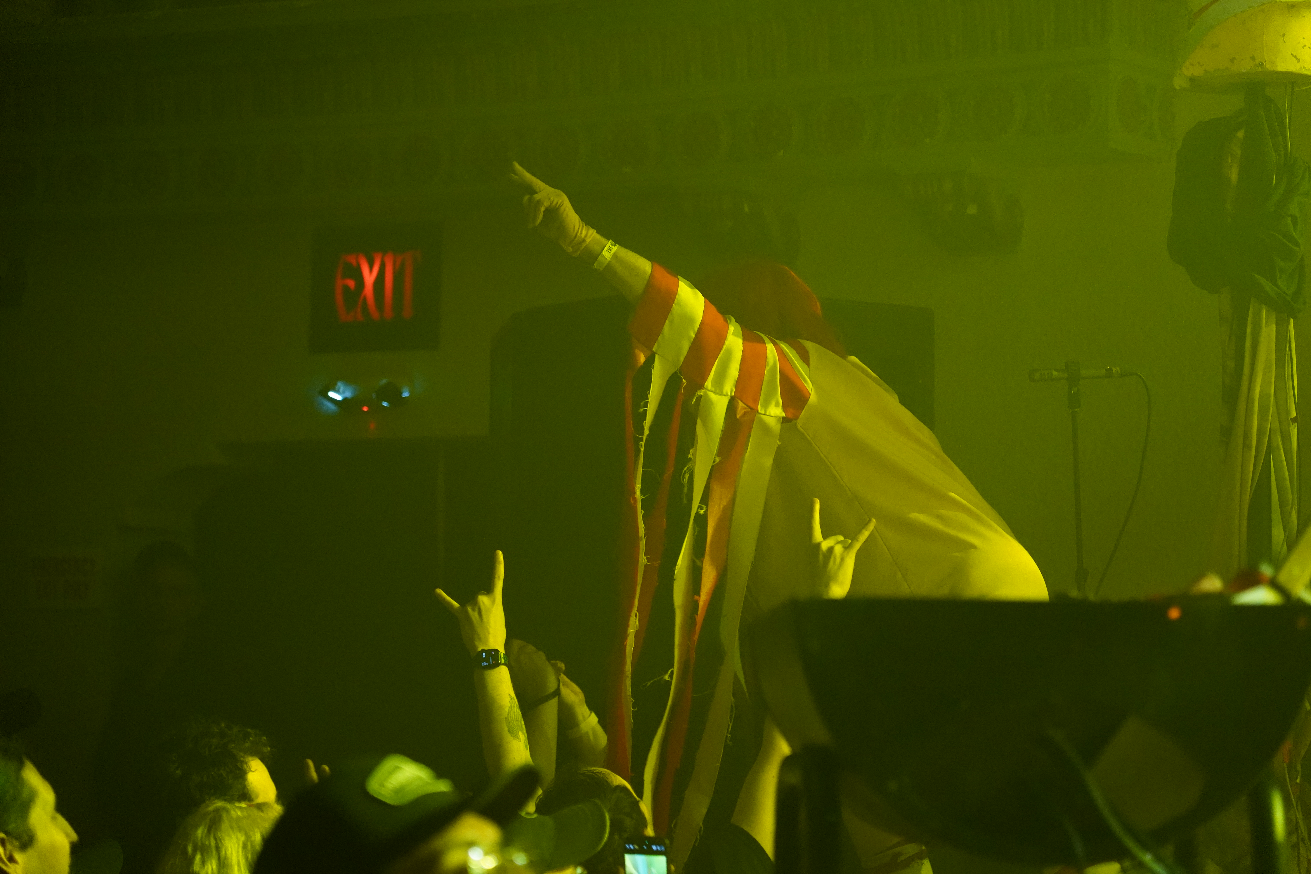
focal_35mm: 103
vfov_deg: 13.3
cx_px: 656
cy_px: 437
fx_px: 3751
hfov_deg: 19.8
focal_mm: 103
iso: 8000
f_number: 4
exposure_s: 1/160
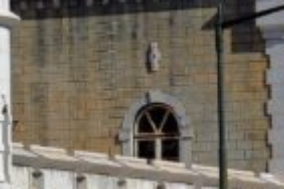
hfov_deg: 5.3
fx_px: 3005
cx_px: -234
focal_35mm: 381
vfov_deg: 3.6
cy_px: 23
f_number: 7.1
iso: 100
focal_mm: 70
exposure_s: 1/640
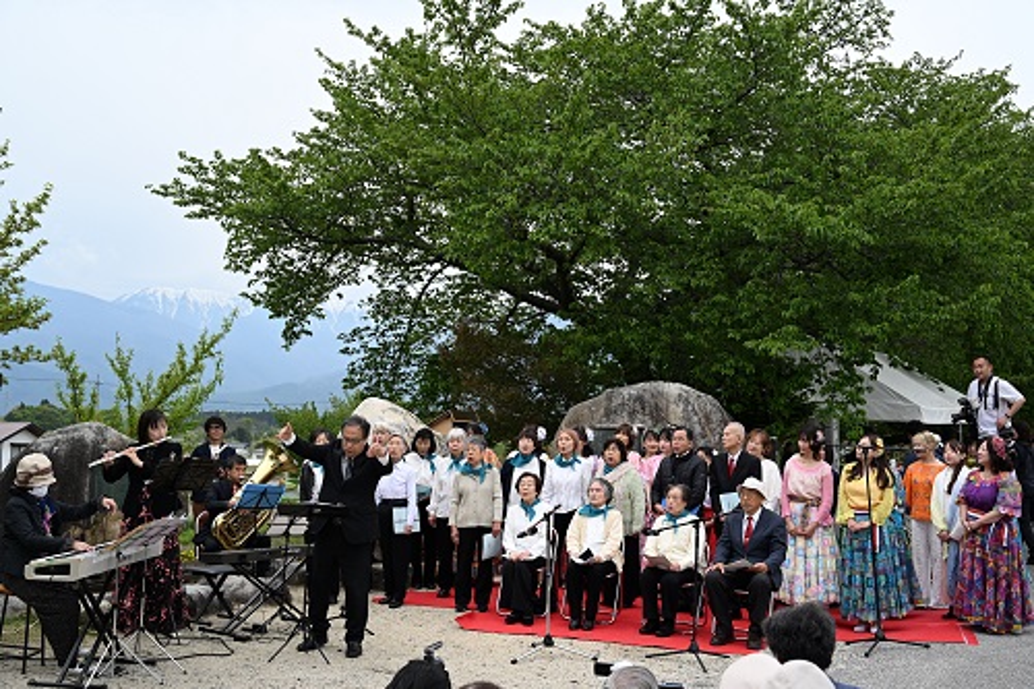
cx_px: 517
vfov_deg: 32.6
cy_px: 344
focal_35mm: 41
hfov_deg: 47.4
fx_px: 1177
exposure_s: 1/1600
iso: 320
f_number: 4.5
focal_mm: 41
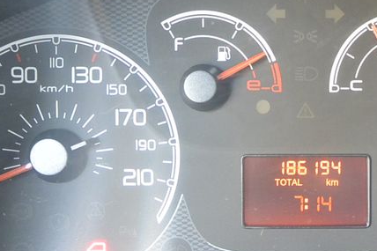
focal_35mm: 67
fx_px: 701
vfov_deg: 20.2
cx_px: 317
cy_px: 162
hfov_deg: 29.2
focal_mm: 10.7
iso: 1100
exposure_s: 1/30
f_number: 3.5
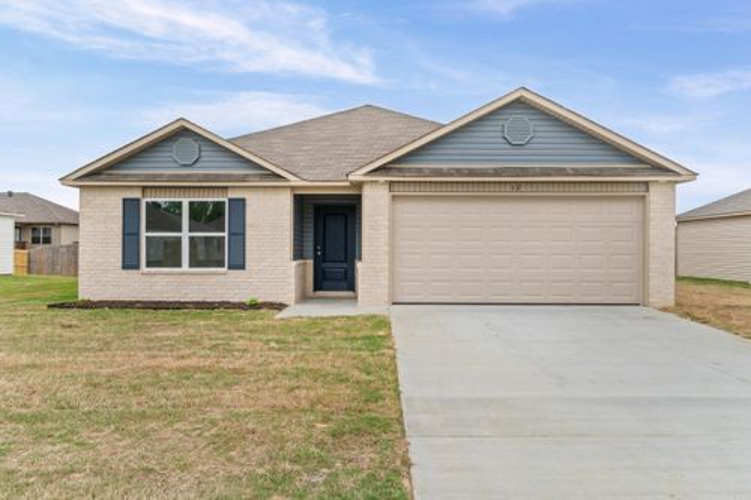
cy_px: 250
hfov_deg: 67.4
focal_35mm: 27
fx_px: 563
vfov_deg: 47.9
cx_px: 376
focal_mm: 18
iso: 250
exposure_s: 1/125
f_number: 9
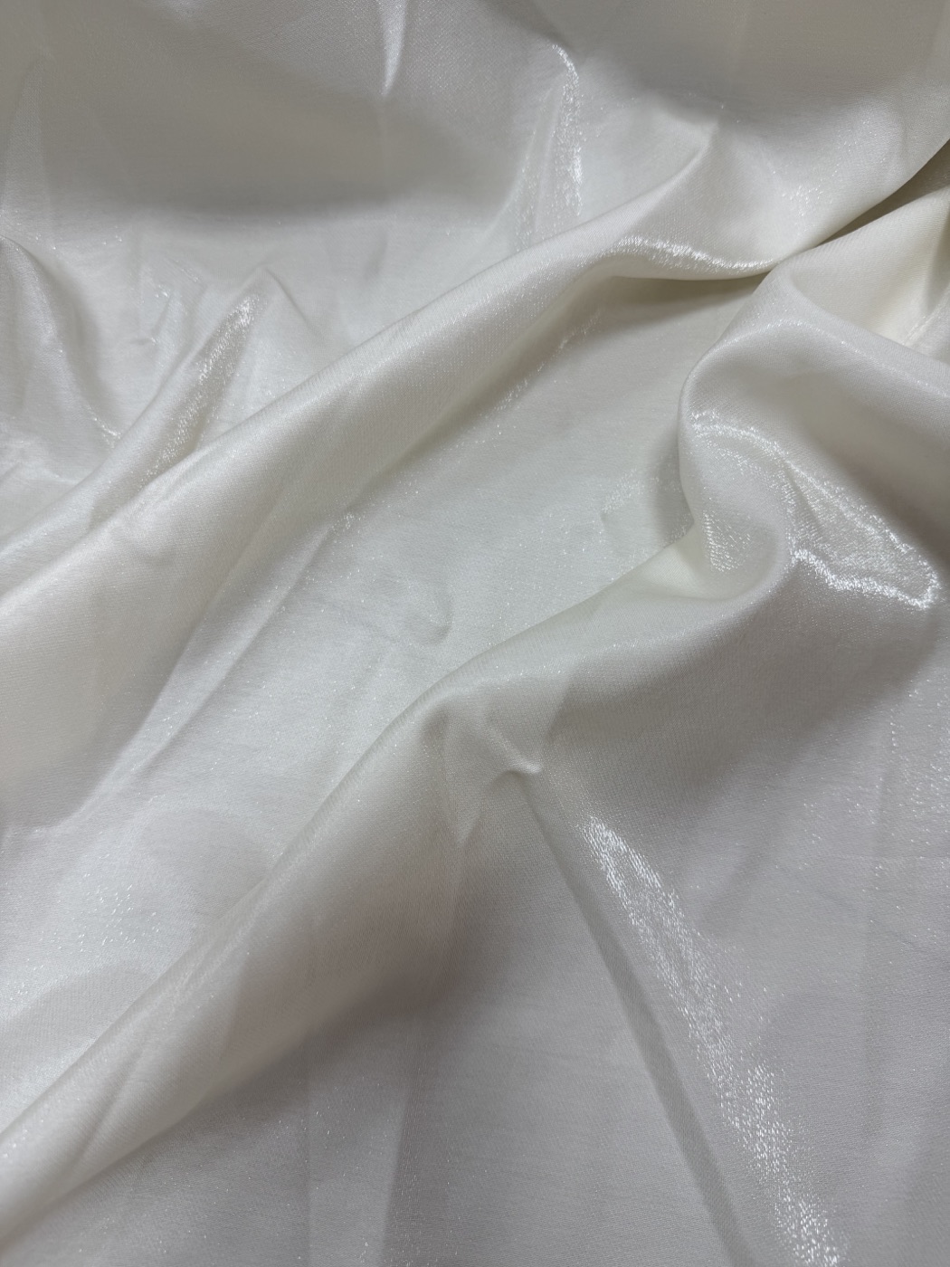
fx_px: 878
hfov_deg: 56.8
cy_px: 634
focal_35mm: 24
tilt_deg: -75.3
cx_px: 475
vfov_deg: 71.6
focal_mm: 6.76
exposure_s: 1/176
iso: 64
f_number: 1.78
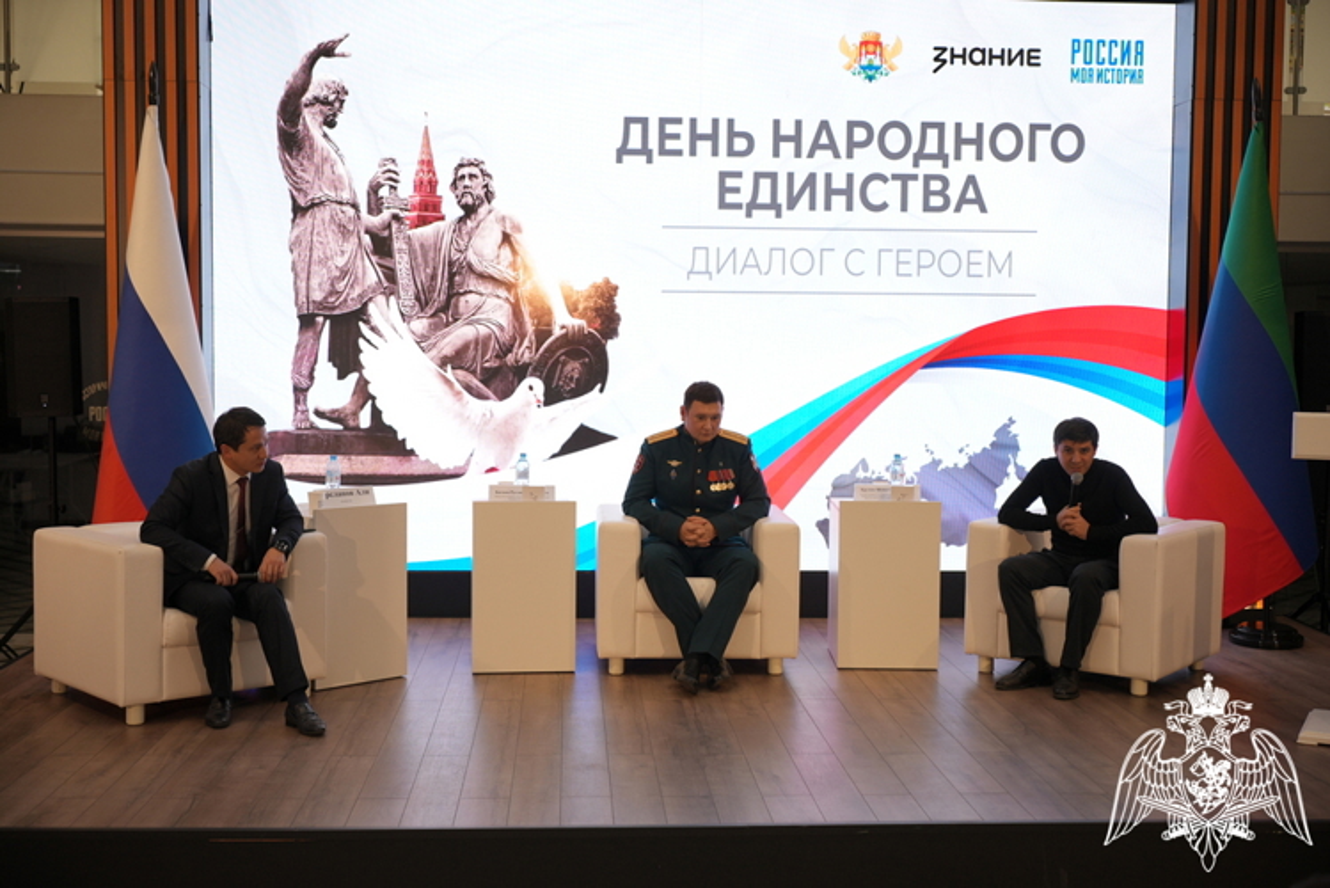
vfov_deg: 32.7
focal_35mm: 41
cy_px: 444
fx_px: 1515
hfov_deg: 47.4
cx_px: 665
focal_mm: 41
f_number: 2.8
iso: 250
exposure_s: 1/125
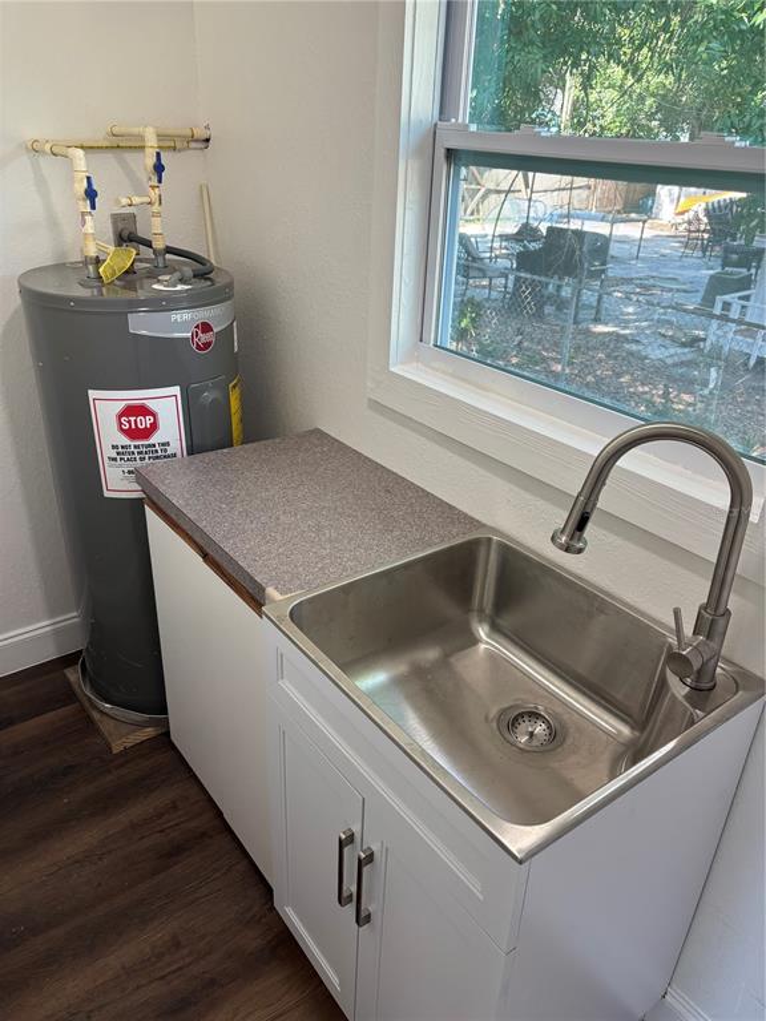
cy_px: 510
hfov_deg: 53.1
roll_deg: -2.7
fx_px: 767
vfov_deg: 67.3
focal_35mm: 26
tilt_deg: -27.2
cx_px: 383
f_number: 1.6
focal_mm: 5.96
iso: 125
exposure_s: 1/121
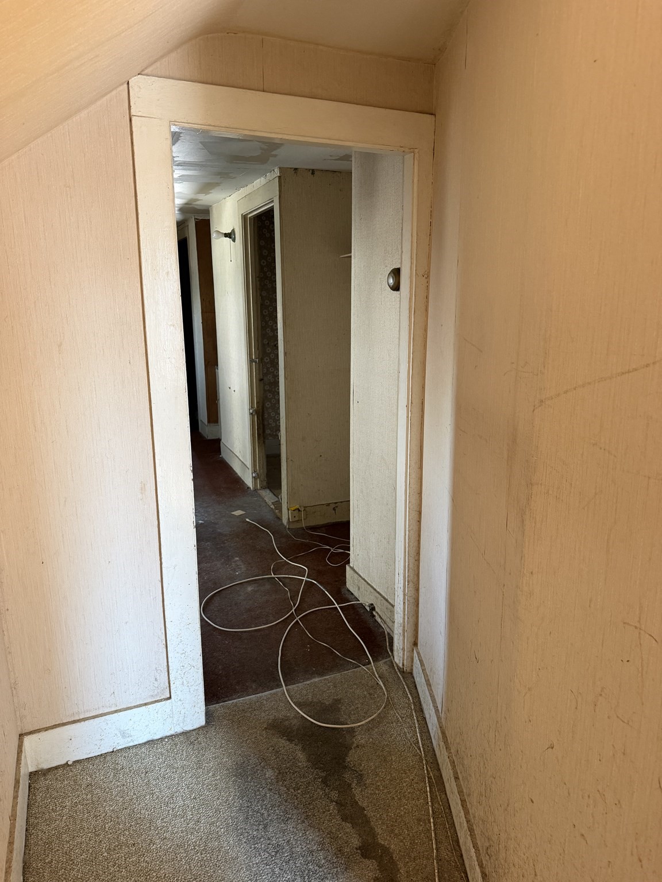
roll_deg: +0.2
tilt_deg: -13.4
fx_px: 612
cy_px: 441
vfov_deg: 71.6
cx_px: 331
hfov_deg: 56.8
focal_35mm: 24
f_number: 1.78
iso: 250
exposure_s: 1/60
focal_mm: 6.76
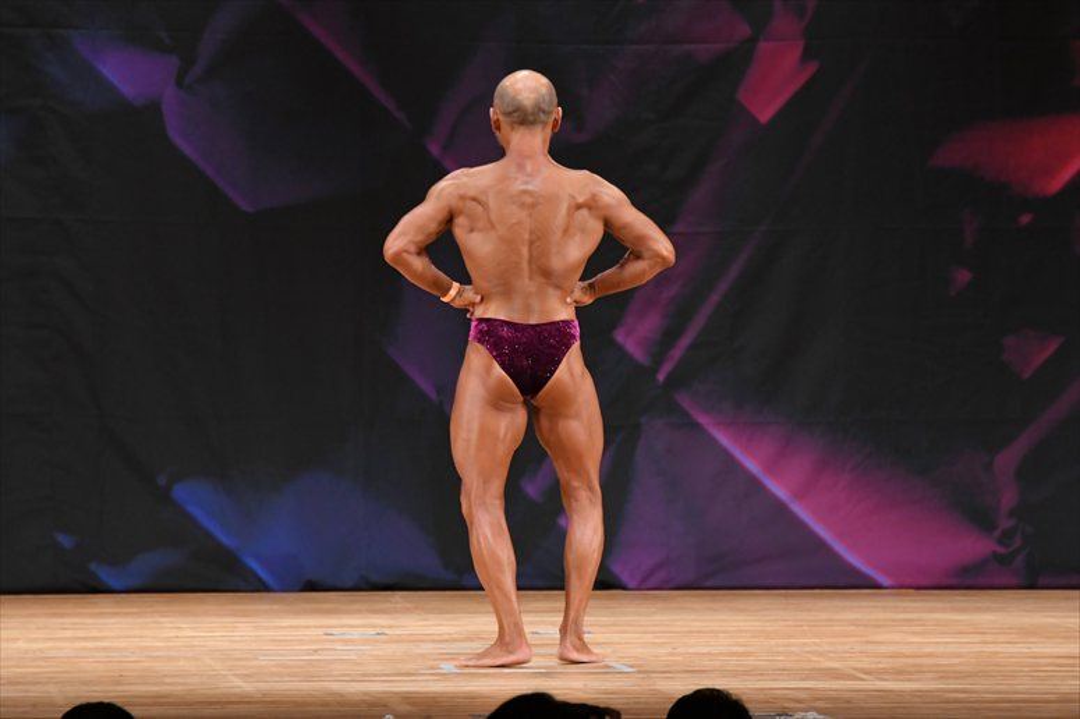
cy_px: 360
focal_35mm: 285
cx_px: 540
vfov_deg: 4.8
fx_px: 8546
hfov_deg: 7.2
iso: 3200
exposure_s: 1/400
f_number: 5.6
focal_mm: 190
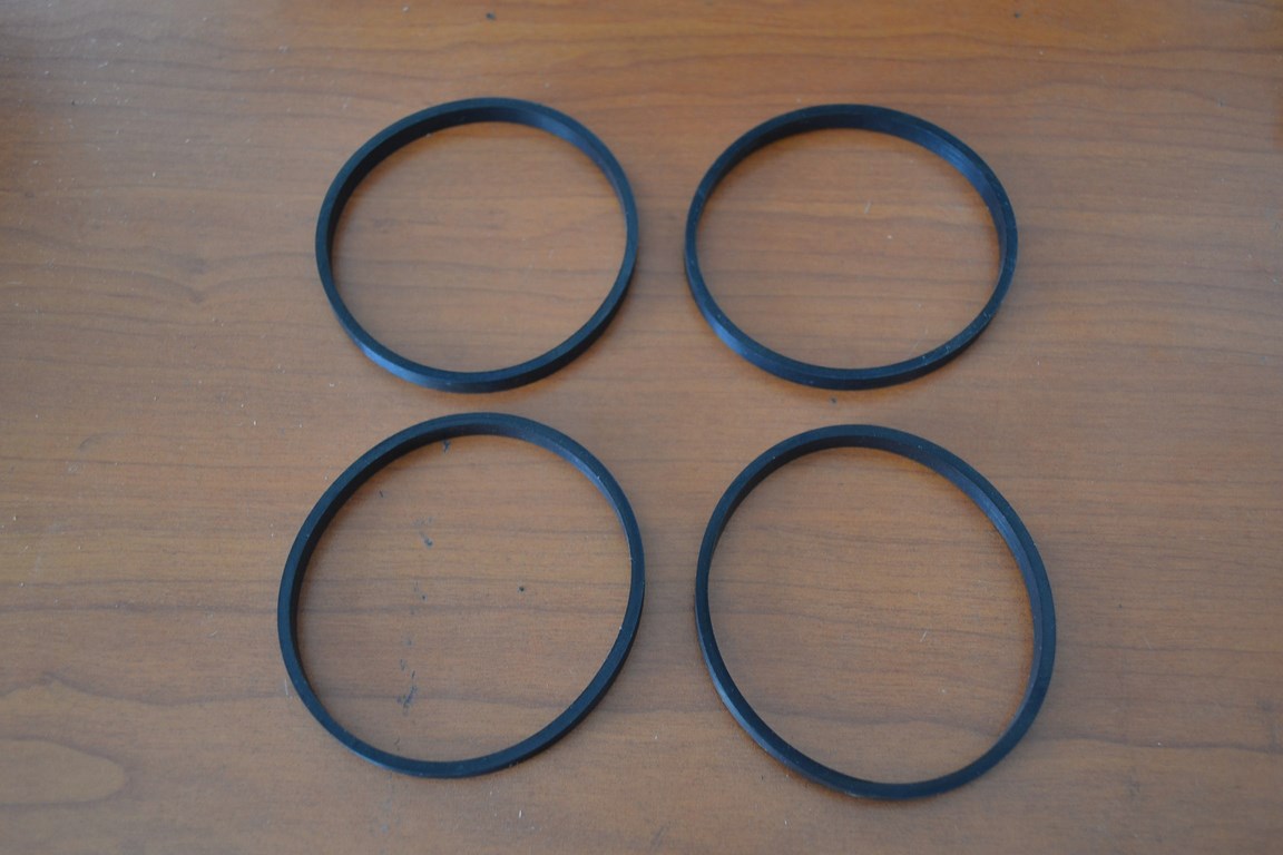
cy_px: 428
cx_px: 642
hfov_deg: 53.1
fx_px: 1283
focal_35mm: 36
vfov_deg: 36.9
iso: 400
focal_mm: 24
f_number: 4
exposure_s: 1/25
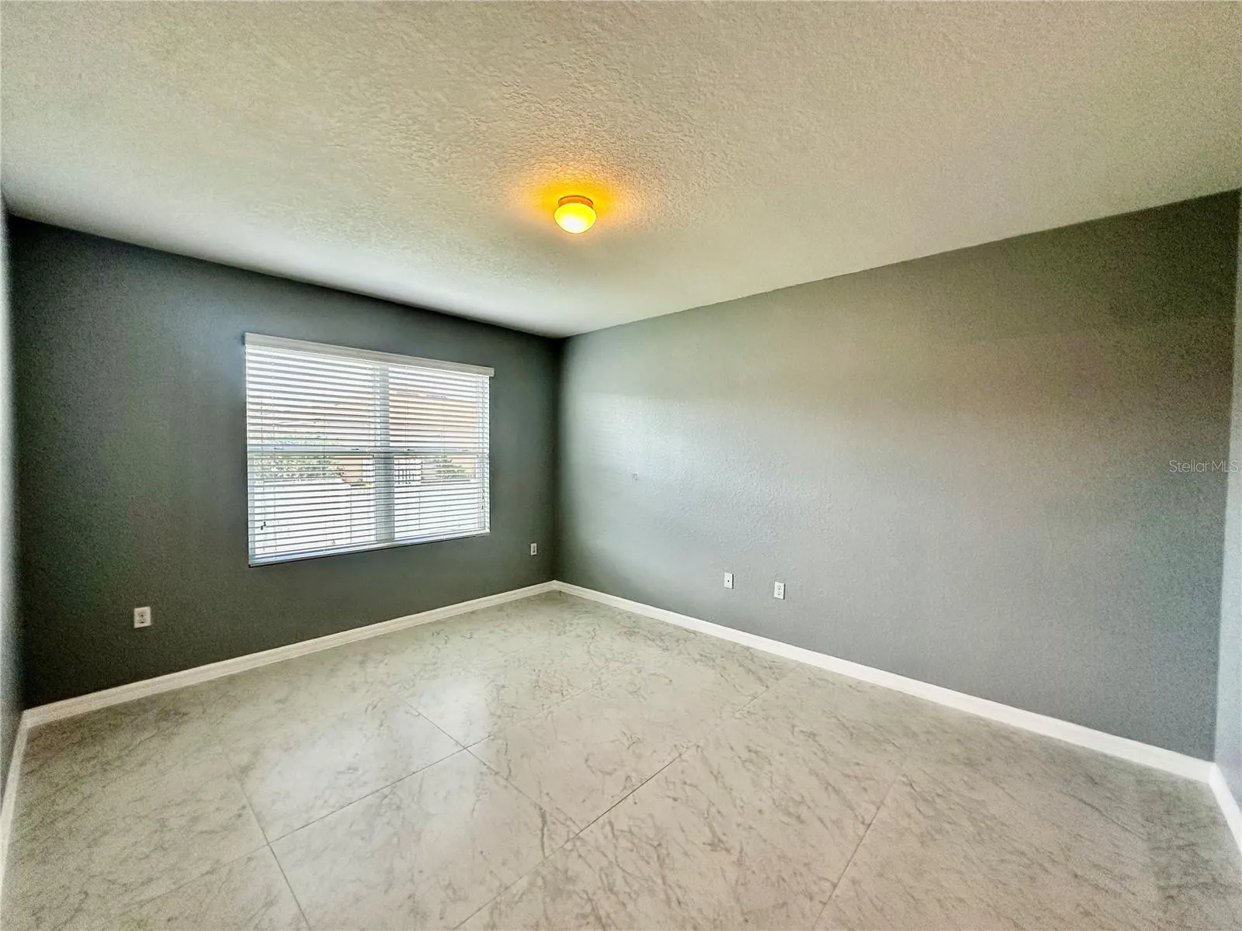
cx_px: 621
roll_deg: -0.4
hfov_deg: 102.1
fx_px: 502
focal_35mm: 14
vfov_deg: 85.7
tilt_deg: -2.5
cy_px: 466
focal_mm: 2.22
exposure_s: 1/120
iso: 125
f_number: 2.2
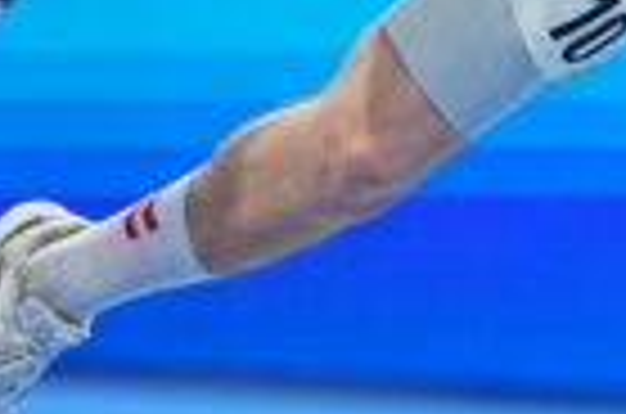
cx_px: 1437
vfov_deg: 1.8
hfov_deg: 2.6
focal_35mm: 778
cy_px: -394
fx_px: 13498
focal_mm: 135
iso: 1000
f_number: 1.8
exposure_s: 1/1600
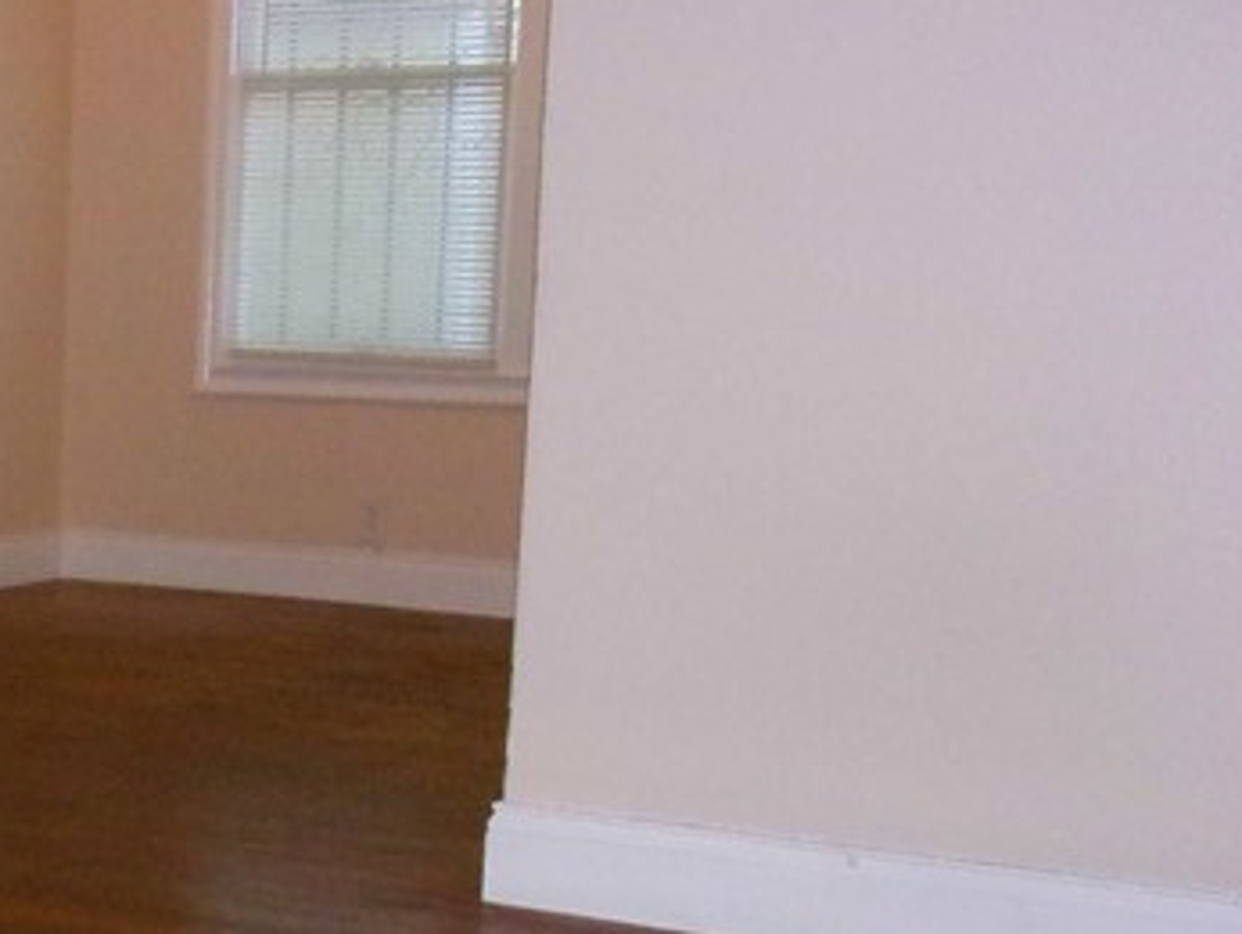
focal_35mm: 71
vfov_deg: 20.3
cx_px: -215
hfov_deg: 24.9
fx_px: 2549
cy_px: 851
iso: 250
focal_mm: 4.3
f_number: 3.3
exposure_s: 1/34
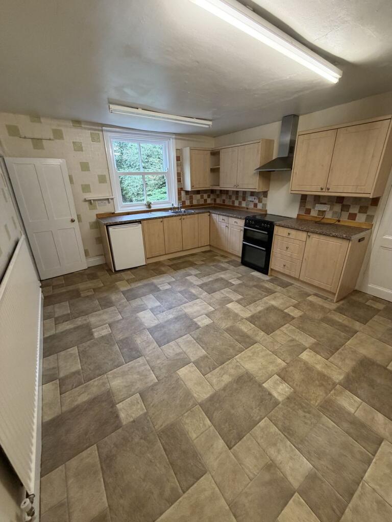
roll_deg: +0.7
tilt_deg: -22.3
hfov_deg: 85.7
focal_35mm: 14
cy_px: 261
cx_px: 196
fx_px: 211
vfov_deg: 102.1
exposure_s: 1/50
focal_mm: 2.22
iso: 250
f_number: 2.2
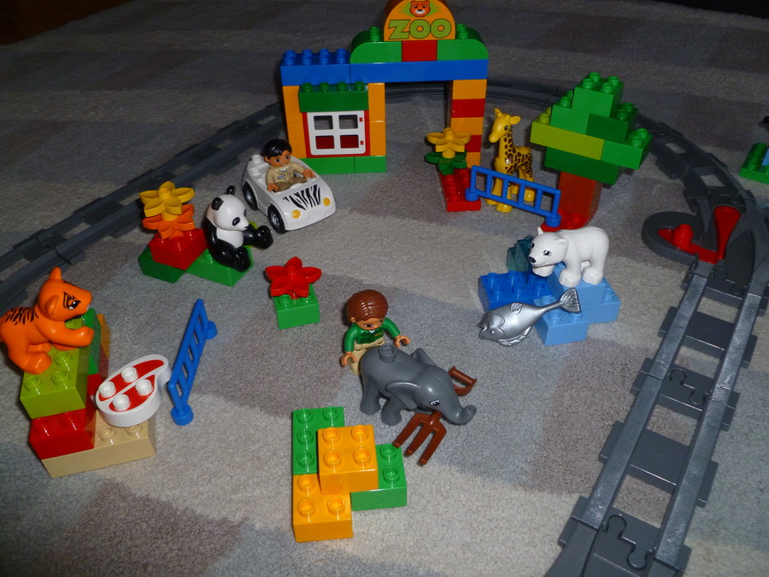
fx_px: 622
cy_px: 288
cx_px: 384
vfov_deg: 49.7
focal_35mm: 28
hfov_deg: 63.4
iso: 160
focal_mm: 5
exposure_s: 1/30
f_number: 3.3
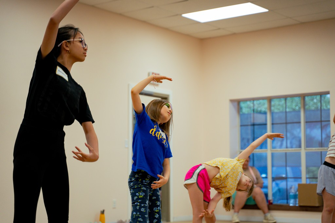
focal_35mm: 75
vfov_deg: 18.2
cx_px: 168
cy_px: 112
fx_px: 698
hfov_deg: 27.0
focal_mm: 75
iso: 1000
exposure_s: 1/500
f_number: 2.8
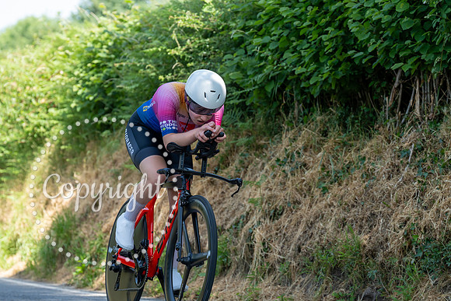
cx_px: 226
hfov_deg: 14.5
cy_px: 150
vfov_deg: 9.7
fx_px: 1767
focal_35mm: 141
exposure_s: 1/1000
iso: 1000
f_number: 5
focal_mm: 141
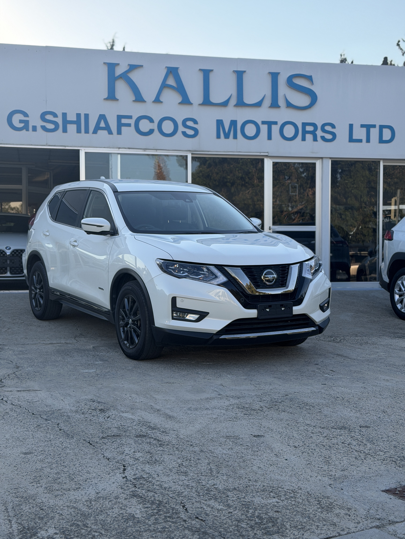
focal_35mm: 48
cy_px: 270
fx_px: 749
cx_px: 202
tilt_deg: -1.3
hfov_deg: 30.3
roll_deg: -0.4
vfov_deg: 39.7
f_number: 1.78
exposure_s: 1/1403
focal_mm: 6.76
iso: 100
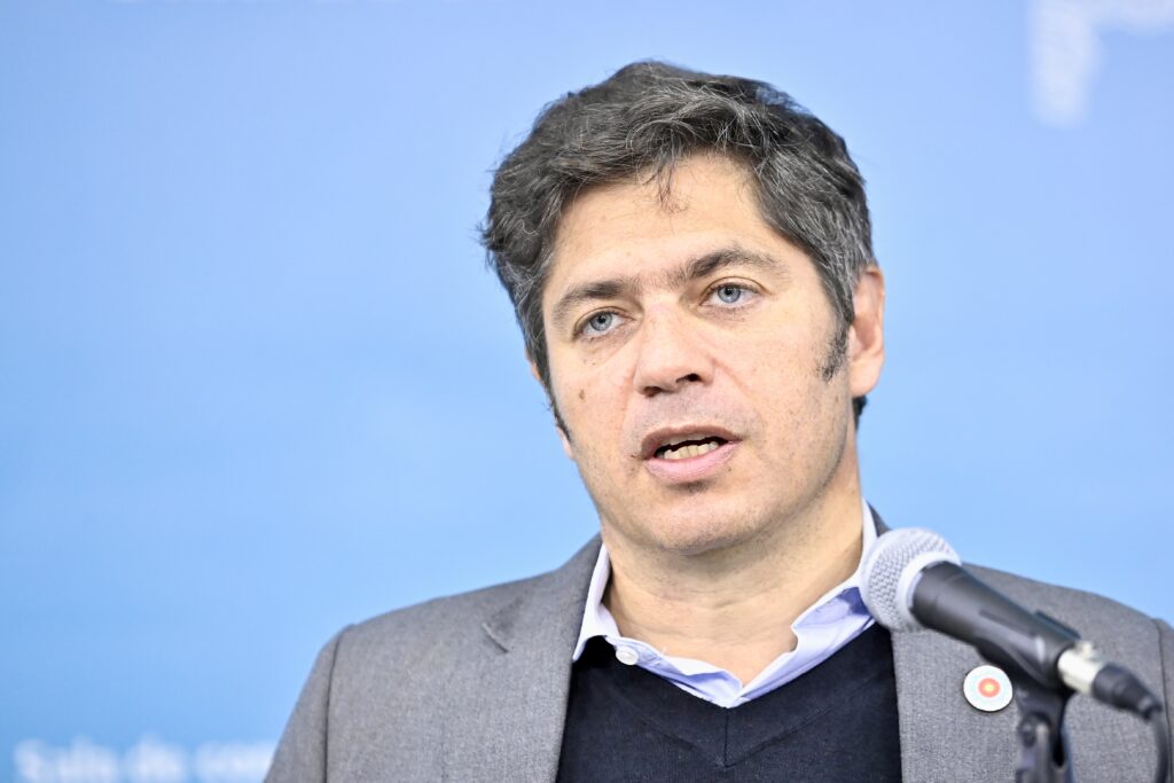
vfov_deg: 7.8
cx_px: 587
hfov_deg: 11.7
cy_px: 392
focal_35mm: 175
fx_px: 5707
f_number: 3.5
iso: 4000
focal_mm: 175
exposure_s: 1/400
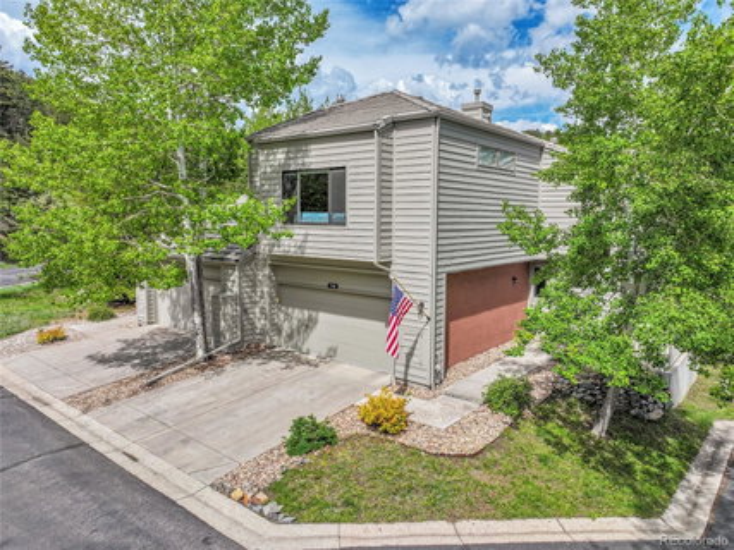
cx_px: 367
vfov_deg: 56.8
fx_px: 509
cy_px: 275
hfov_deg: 71.6
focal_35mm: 24
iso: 110
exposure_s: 1/1600
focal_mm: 12.29
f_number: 2.8
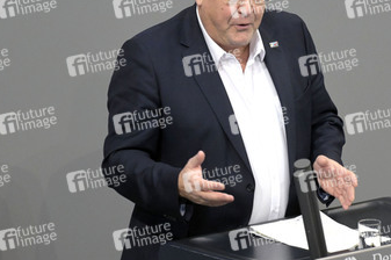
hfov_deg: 3.9
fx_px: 5805
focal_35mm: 535
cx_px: 228
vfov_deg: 2.6
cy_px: 92
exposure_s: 1/320
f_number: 5.6
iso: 12800
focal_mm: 400
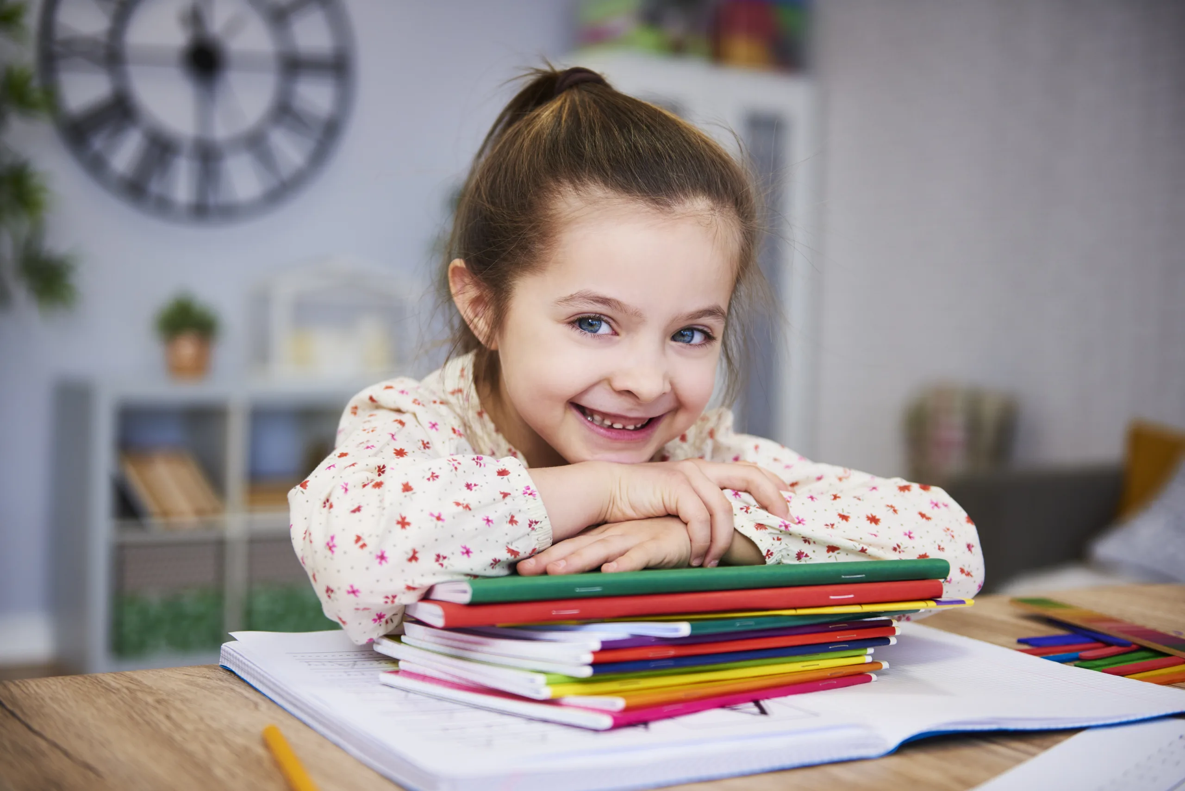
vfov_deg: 27.0
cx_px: 592
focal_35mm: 50
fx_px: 1646
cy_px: 396
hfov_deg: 39.6
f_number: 2.8
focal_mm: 50
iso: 200
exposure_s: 1/160
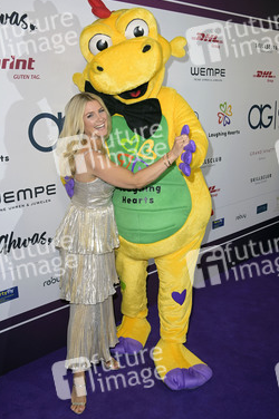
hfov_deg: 38.8
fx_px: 396
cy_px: 206
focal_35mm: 34
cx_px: 142
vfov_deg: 55.8
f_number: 5
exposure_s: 1/250
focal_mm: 32
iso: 640
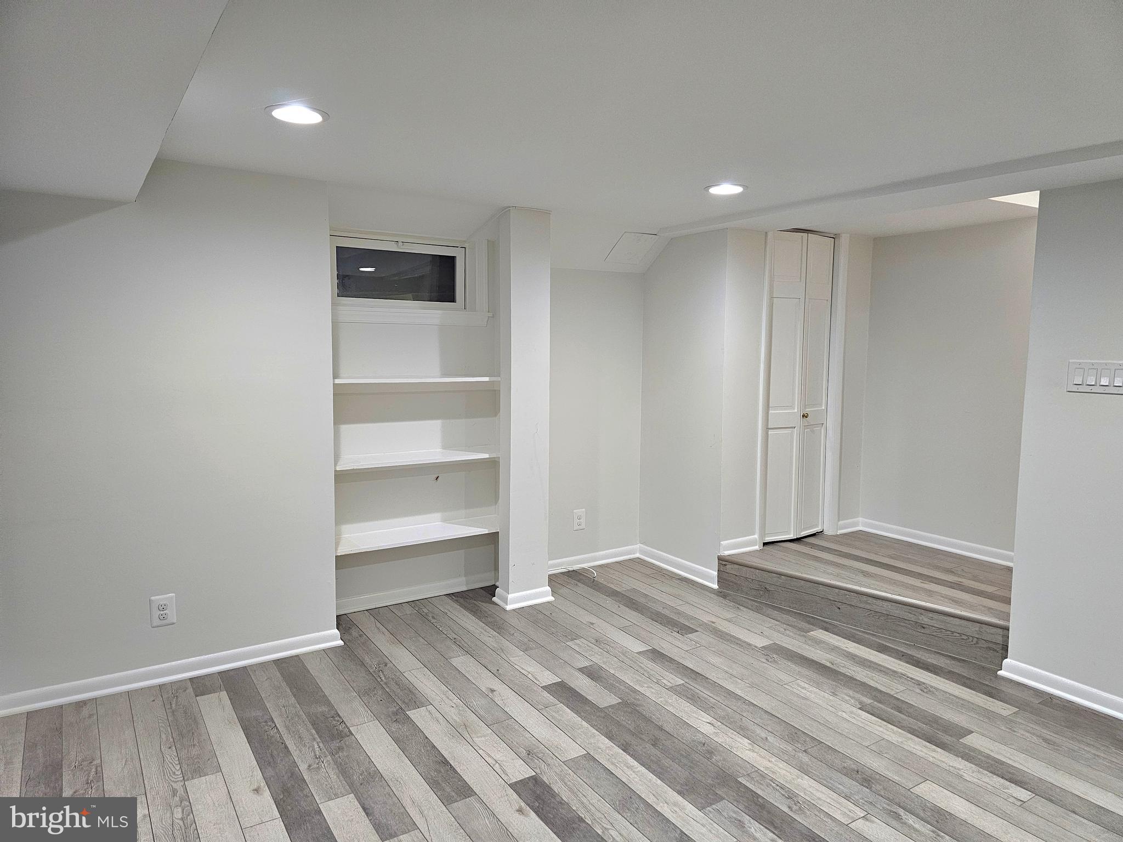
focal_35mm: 23
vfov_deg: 58.9
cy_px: 421
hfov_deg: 73.9
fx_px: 746
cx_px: 562
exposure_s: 1/120
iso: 500
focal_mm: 6.3
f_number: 1.7
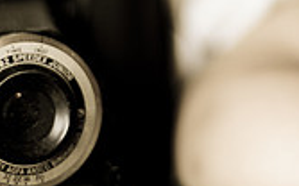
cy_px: 14
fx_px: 1441
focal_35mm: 177
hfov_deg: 11.8
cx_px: 199
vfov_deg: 7.4
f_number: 1.4
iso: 320
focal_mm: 50
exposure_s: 1/250
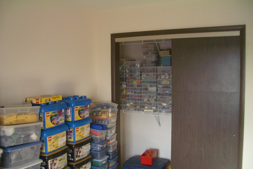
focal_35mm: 37
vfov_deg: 36.0
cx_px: 126
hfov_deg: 51.9
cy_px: 89
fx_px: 260
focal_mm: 5.8
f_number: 2.6
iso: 100
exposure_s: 1/50
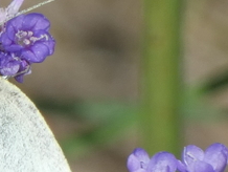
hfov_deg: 1.0
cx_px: -50
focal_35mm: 1957
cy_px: 148
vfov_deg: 0.8
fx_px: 12904
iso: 80
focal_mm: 89.5
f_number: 5.6
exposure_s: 1/200
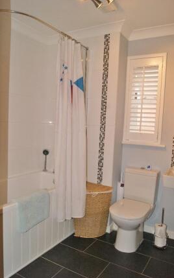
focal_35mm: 28
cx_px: 84
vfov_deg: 66.5
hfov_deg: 44.5
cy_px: 141
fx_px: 213
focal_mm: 18
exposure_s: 1/60
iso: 400
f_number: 5.6
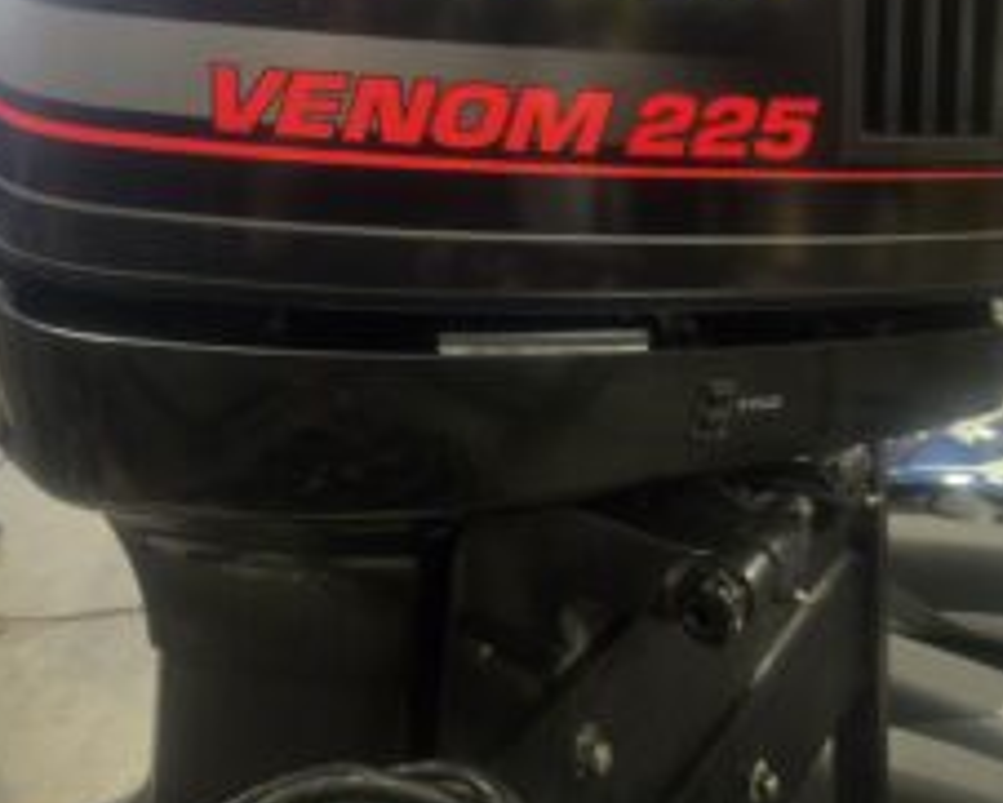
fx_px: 1099
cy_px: 47
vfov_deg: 37.0
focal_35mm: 37
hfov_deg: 49.0
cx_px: 453
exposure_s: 1/120
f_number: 1.8
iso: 1000
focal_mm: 5.4
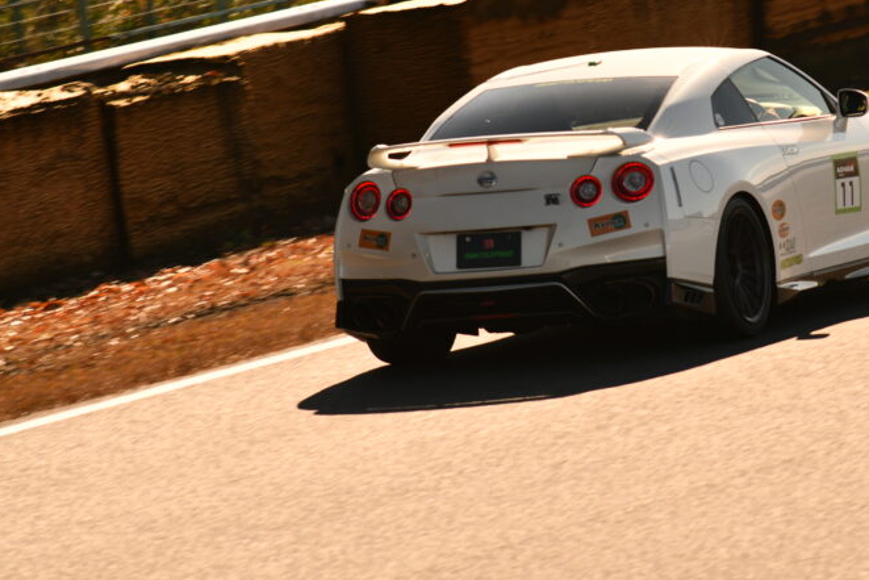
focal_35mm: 775
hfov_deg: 2.7
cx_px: 656
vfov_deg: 1.8
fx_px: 18711
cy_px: 219
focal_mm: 500
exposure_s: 1/400
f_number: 7.1
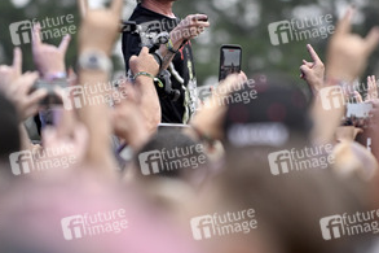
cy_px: 62
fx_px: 3241
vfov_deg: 4.5
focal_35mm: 308
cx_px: 190
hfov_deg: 6.7
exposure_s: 1/500
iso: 320
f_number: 2.8
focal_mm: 200
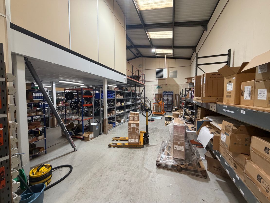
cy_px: 102
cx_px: 135
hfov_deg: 102.1
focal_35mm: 14
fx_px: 109
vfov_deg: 85.7
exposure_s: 1/100
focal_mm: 2.22
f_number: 2.2
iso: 250
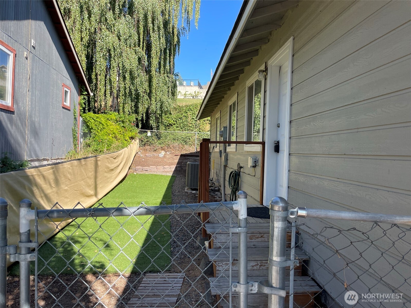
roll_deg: -2.6
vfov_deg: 53.1
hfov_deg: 67.3
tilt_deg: -2.9
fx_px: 309
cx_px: 206
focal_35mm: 26
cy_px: 154
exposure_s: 1/1175
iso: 32
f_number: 1.6
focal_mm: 5.1
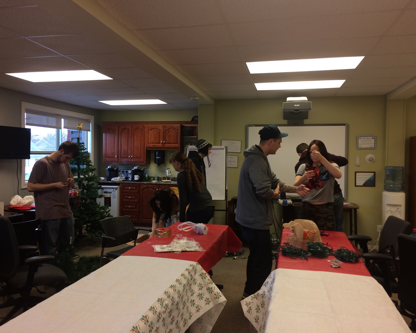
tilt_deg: -1.6
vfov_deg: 47.1
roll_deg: +0.4
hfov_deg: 57.1
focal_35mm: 31
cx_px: 197
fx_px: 382
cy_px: 164
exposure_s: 1/40
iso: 32
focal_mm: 4.15
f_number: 2.2
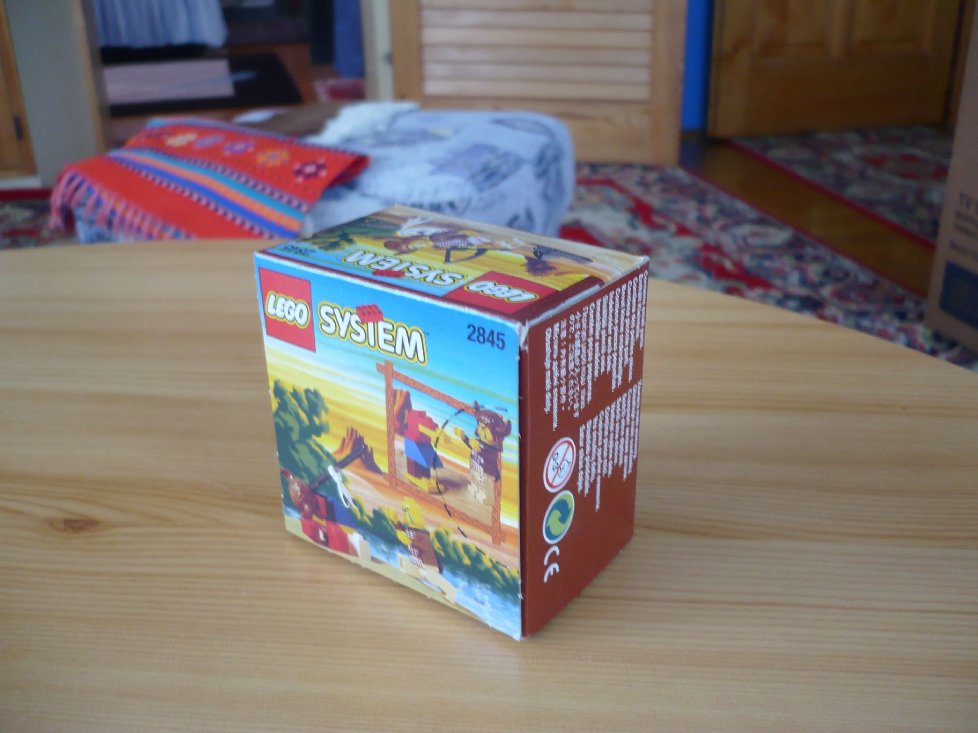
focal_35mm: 35
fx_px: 989
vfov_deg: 40.7
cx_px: 489
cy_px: 366
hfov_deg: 52.6
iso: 100
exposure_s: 1/25
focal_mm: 5.8
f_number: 2.8
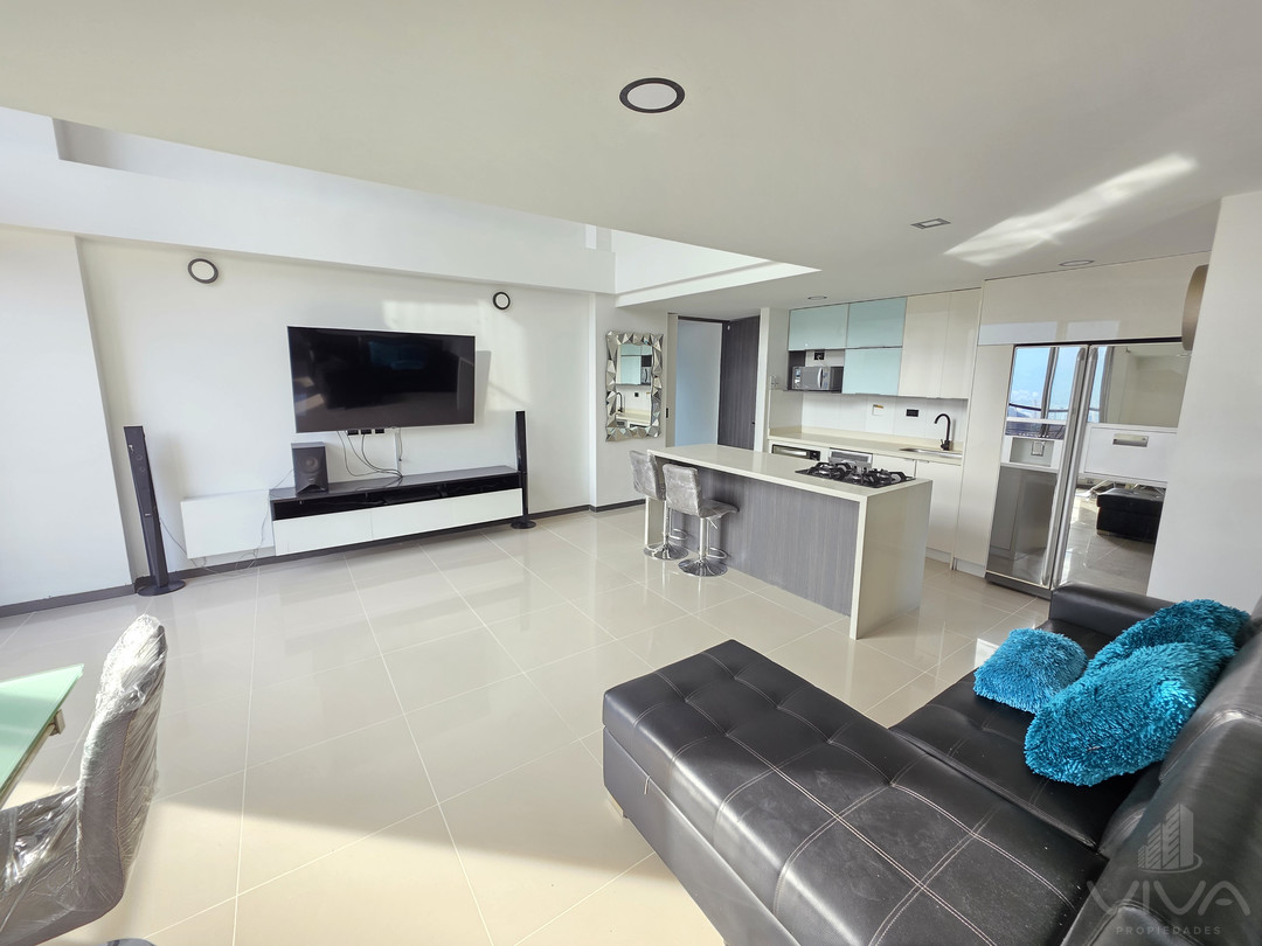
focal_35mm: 13
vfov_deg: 89.9
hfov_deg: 106.2
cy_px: 473
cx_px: 631
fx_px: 474
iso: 125
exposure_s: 1/120
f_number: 1.9
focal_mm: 2.2
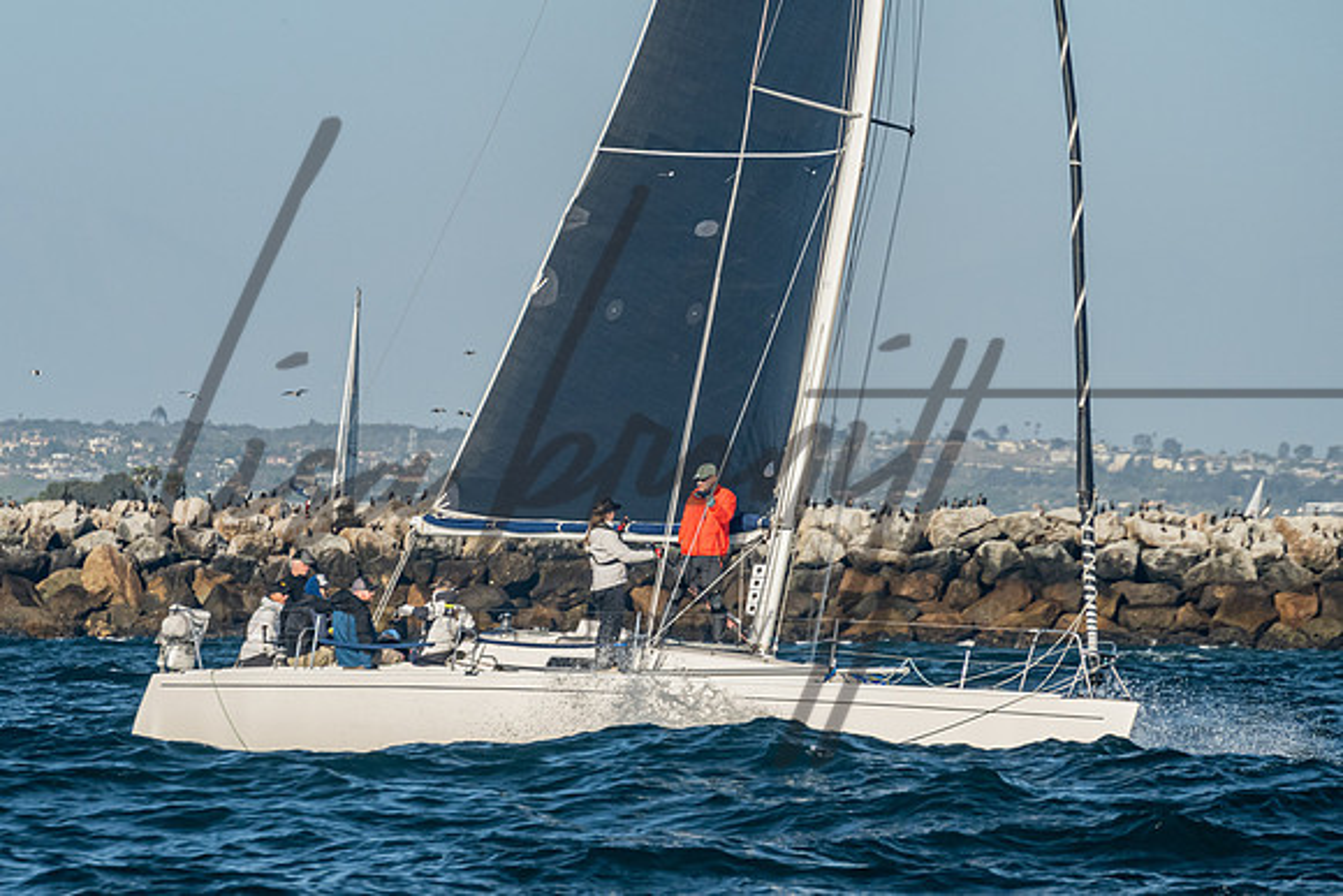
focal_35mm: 363
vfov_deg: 3.8
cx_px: 466
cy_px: 430
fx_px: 13549
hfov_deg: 5.7
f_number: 6.3
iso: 400
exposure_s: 1/1600
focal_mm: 200
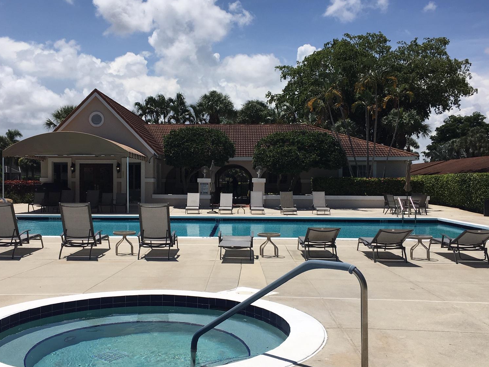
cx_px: 220
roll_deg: +0.2
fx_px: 551
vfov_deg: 36.8
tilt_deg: +0.1
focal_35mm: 39
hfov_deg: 47.8
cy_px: 198
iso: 25
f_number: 2.2
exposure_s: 1/3663
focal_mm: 4.15
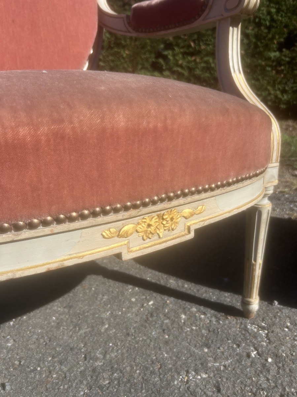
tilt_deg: -15.7
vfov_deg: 67.3
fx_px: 297
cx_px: 148
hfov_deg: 53.1
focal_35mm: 26
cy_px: 198
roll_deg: -0.8
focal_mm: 5.7
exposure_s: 1/4115
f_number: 1.5
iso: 50
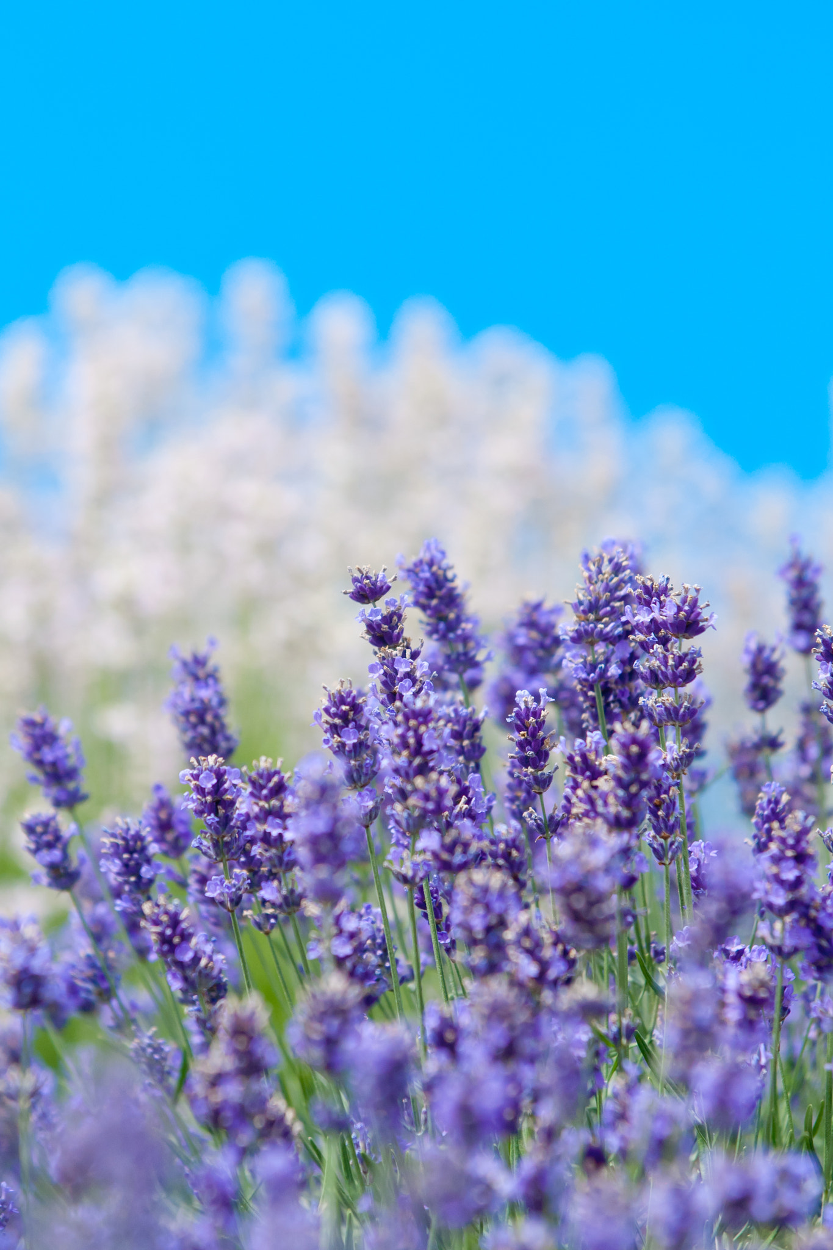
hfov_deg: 5.6
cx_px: 416
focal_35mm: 248
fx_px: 8591
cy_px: 625
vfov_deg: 8.3
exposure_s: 1/1250
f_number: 4.5
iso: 200
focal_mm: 165
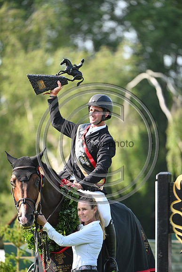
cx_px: 91
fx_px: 2652
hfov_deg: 3.9
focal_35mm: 350
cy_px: 136
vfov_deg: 5.9
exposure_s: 1/1250
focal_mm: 350
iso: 900
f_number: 4.5
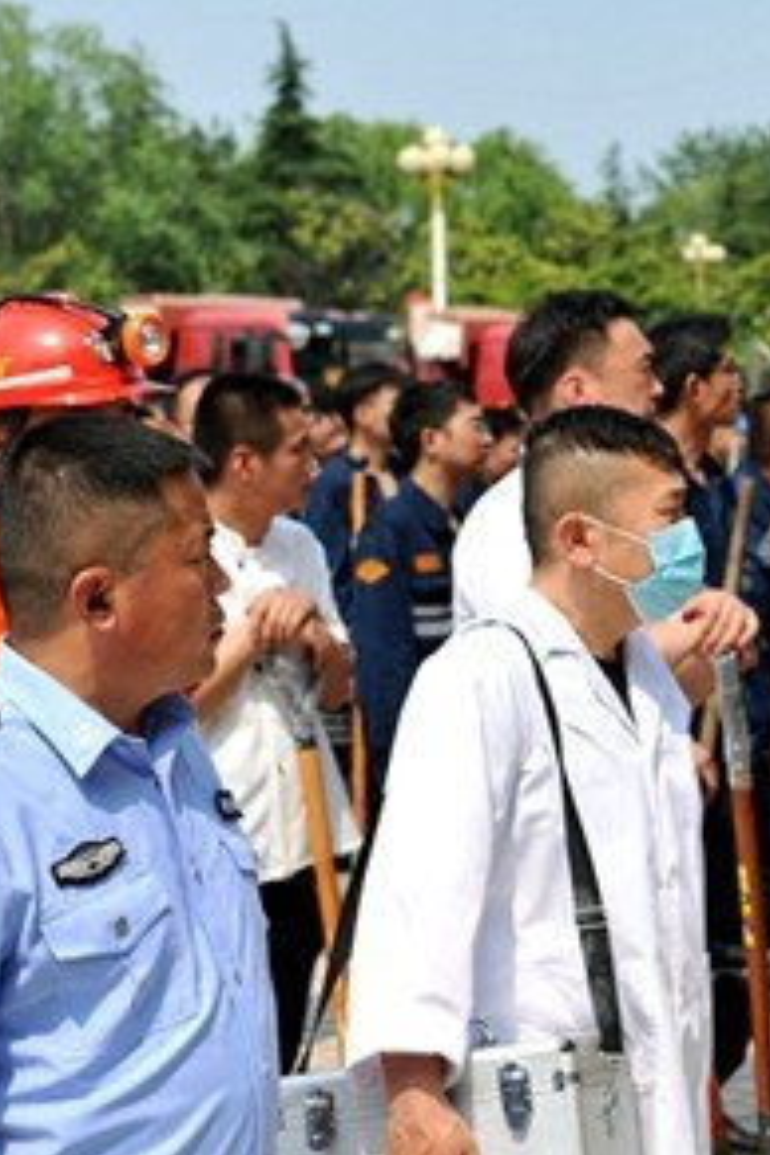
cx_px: 964
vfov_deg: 23.1
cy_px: 419
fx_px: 2823
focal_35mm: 88
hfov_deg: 14.9
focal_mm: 32
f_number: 3.2
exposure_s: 1/1000
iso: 125
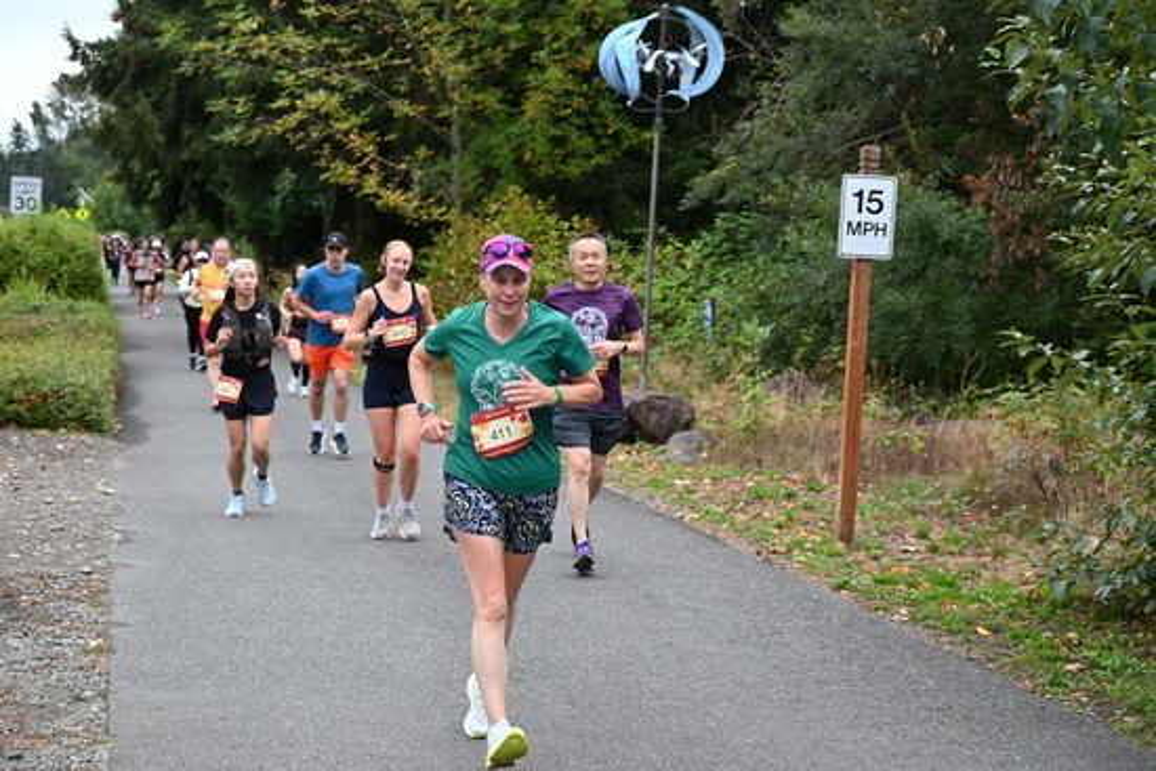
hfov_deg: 28.8
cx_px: 578
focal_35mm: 70
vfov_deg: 19.5
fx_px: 2248
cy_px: 386
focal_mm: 70
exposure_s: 1/125
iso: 640
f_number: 6
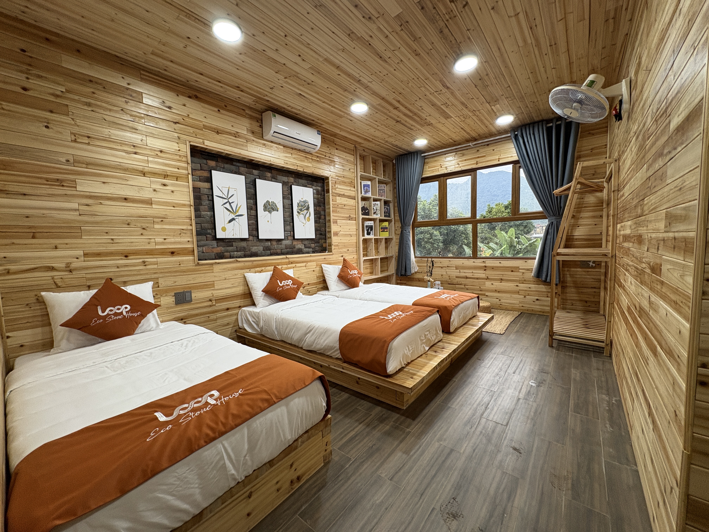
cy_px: 266
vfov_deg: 85.7
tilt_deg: -5.4
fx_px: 287
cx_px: 354
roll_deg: +2.4
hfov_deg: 102.1
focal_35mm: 14
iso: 125
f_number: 2.2
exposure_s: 1/50
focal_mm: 2.22
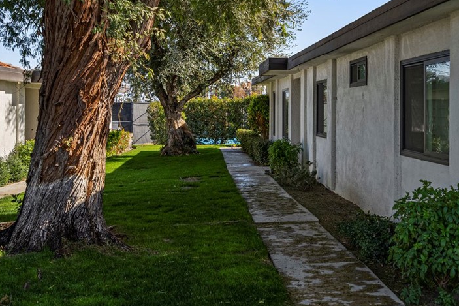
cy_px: 124
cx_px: 262
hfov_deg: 38.8
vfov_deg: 26.4
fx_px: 650
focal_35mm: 51
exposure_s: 1/500
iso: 400
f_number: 6.3
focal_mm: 35
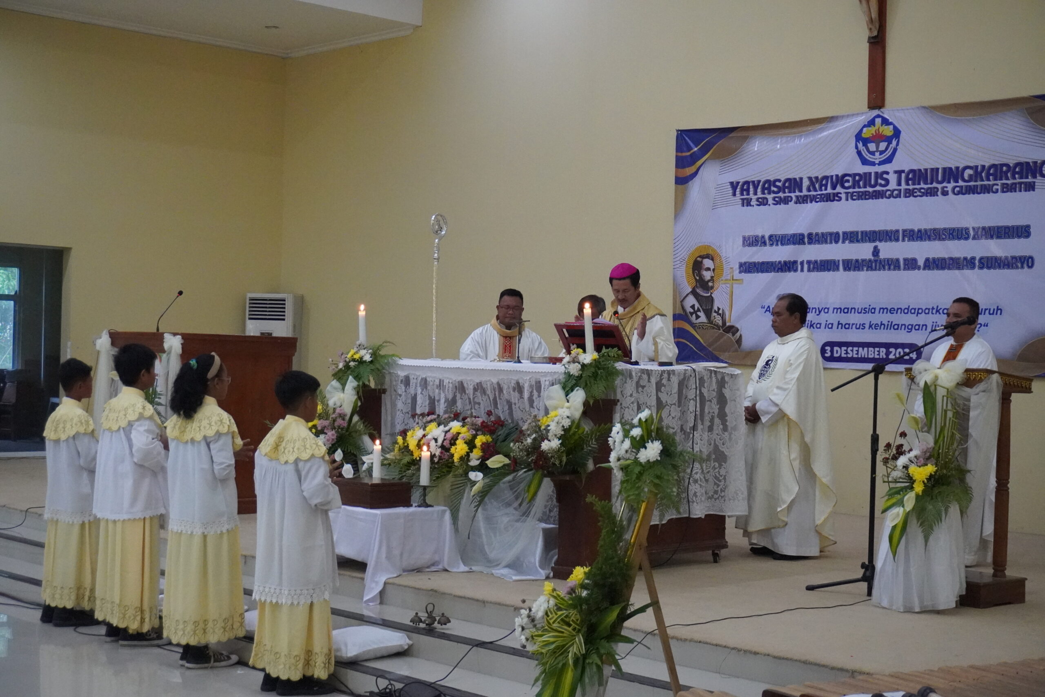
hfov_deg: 37.8
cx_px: 522
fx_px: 1524
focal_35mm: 52
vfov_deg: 25.8
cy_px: 348
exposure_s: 1/160
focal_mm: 35
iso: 6400
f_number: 5.6
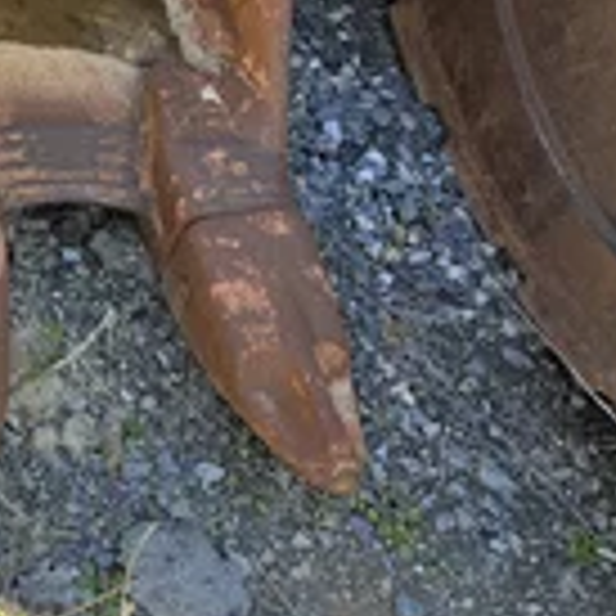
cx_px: -261
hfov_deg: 22.1
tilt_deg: -50.1
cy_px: 90
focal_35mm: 67
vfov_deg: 25.1
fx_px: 1349
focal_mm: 5.1
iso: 50
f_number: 1.6
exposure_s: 1/418
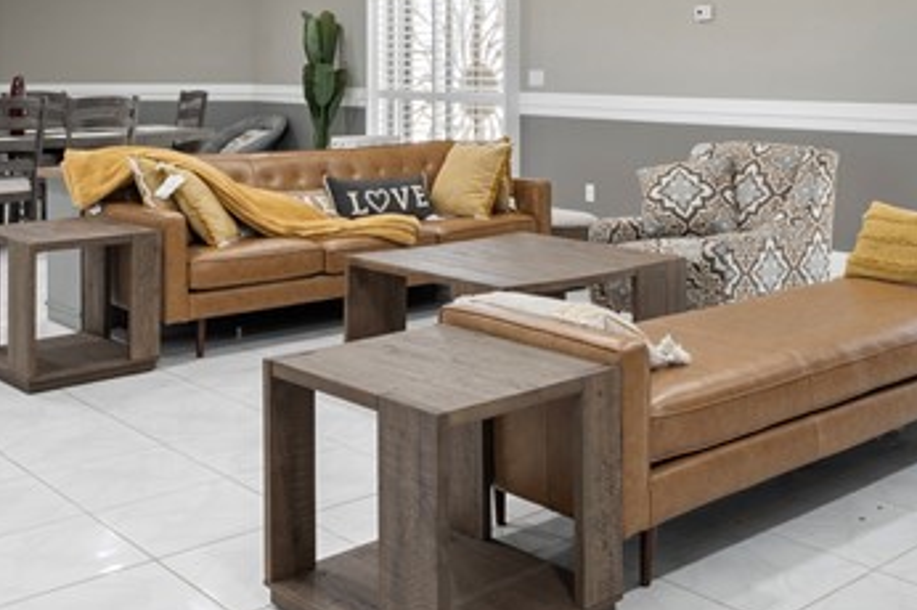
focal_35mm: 44
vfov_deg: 29.7
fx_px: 1120
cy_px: 119
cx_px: 535
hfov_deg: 44.4
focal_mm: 14
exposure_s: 1.7
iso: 100
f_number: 9
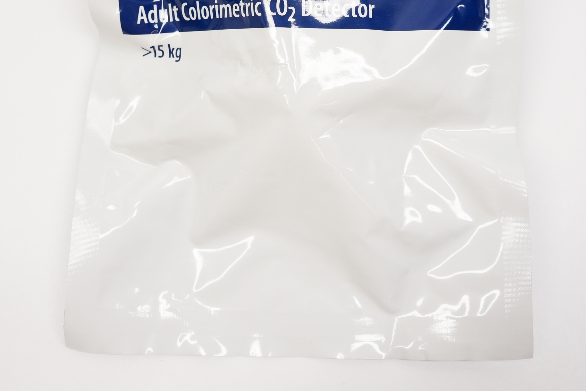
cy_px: 114
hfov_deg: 37.7
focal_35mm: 53
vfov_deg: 25.4
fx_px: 859
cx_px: 291
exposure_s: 1/60
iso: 400
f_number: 6.3
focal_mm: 23
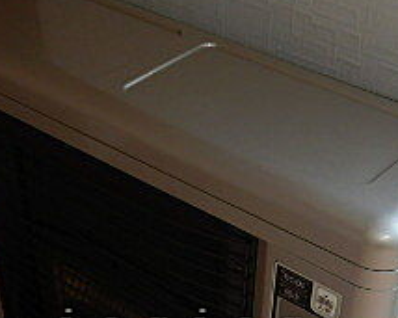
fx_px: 824
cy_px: 331
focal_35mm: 70
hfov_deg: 27.1
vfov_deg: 21.0
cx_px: 184
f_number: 2.8
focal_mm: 4.3
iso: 125
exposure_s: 1/60
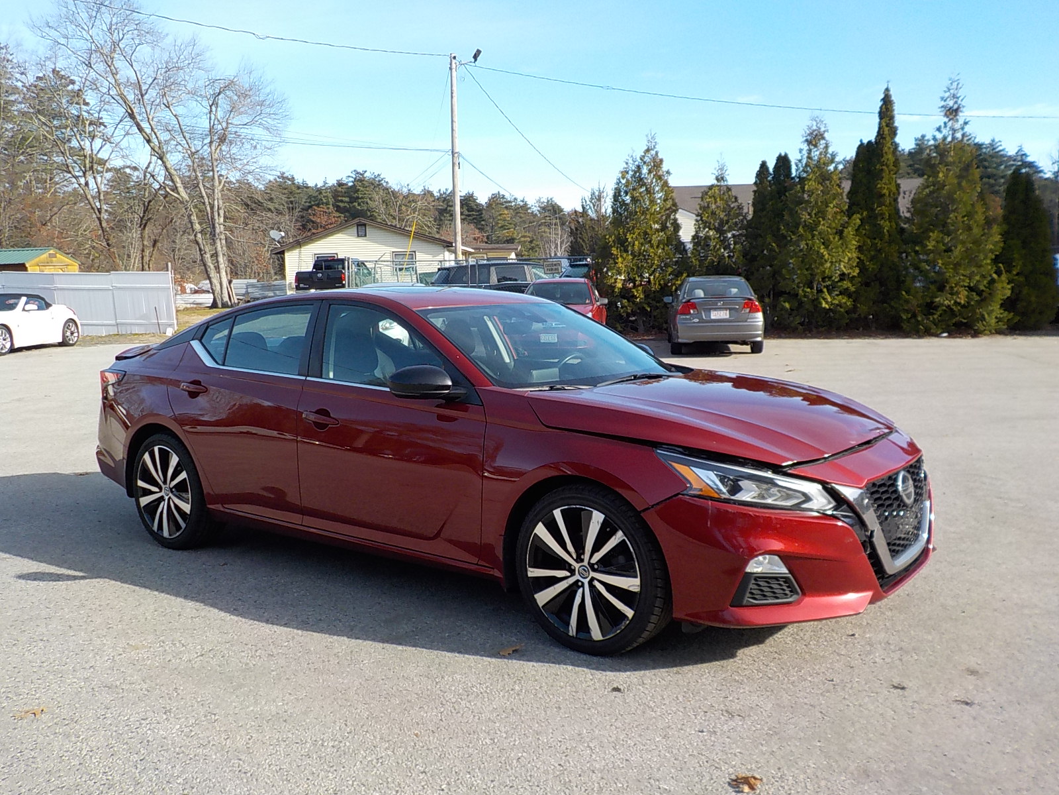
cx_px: 530
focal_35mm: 30
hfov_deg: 60.0
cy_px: 398
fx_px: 918
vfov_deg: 46.8
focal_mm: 4.1
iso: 125
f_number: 3.3
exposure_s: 1/500
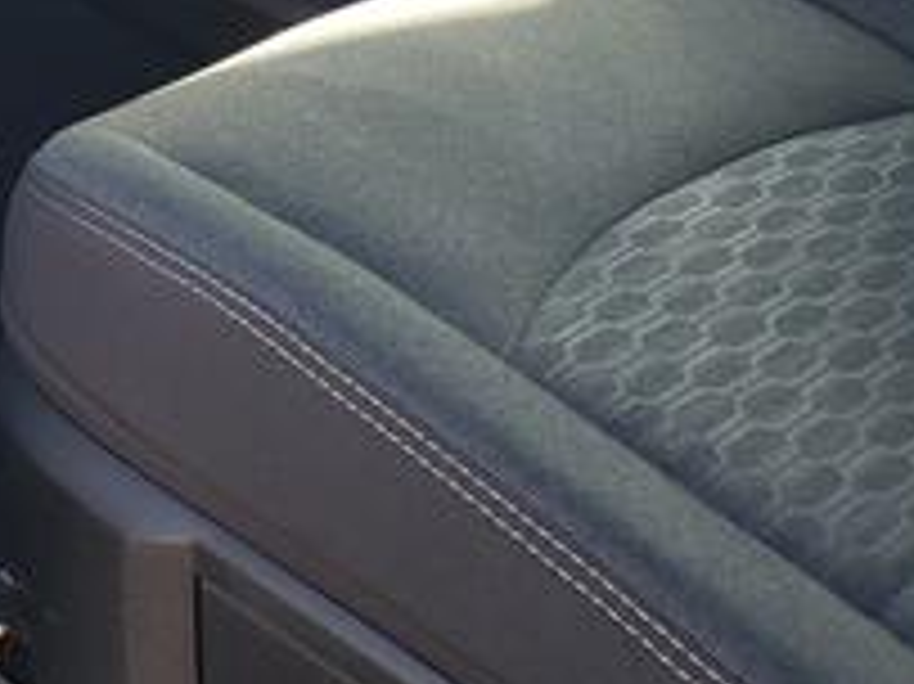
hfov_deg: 20.4
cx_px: -468
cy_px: -234
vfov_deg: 16.8
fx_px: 2164
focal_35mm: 82
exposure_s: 1/120
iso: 100
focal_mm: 4.3
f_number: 2.4
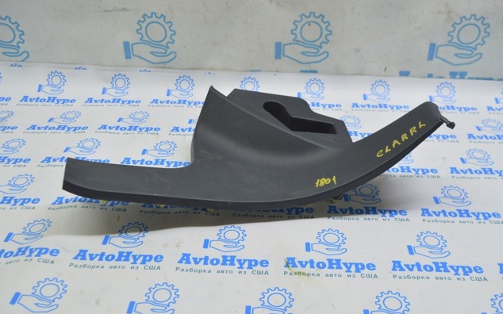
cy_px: 165
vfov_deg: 34.4
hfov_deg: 52.8
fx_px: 507
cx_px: 250
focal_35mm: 37
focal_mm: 24
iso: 400
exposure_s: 1/25
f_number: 5.6
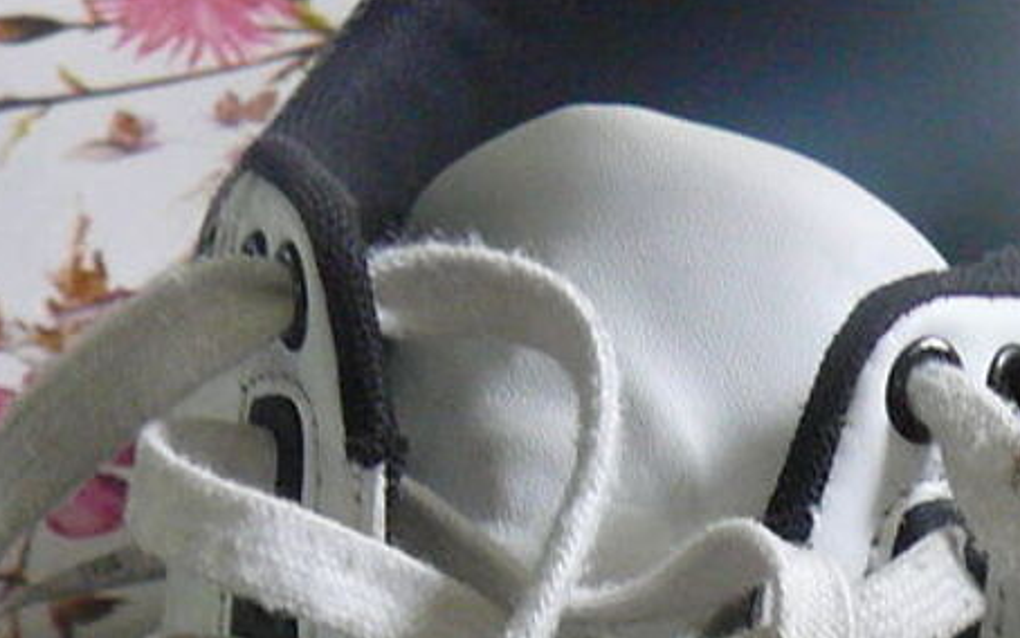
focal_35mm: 109
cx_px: 1074
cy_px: 1113
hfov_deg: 18.5
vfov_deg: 11.3
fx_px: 3031
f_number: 2.8
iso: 200
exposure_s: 1/30
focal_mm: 5.2
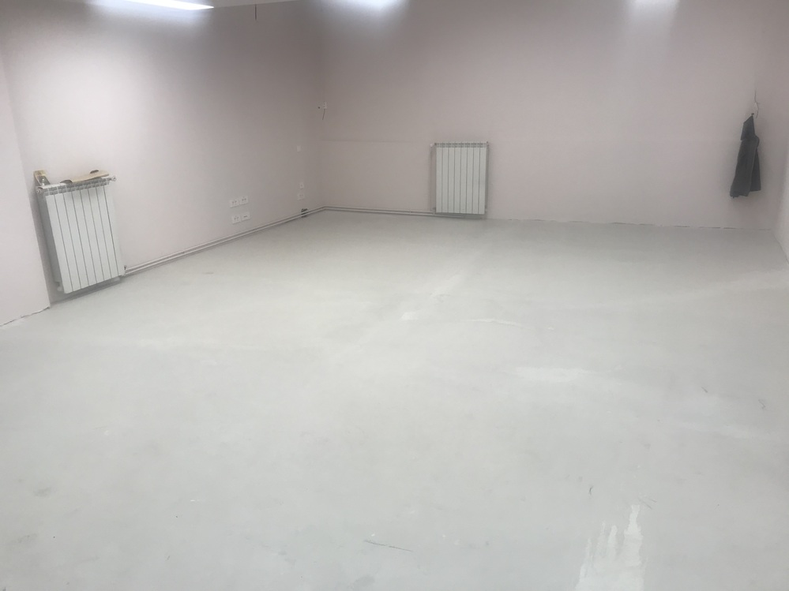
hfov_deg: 63.5
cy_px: 296
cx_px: 394
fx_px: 638
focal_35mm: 28
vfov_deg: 49.7
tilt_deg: -16.9
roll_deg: +1.8
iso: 25
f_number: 1.8
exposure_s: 1/100
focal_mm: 3.99
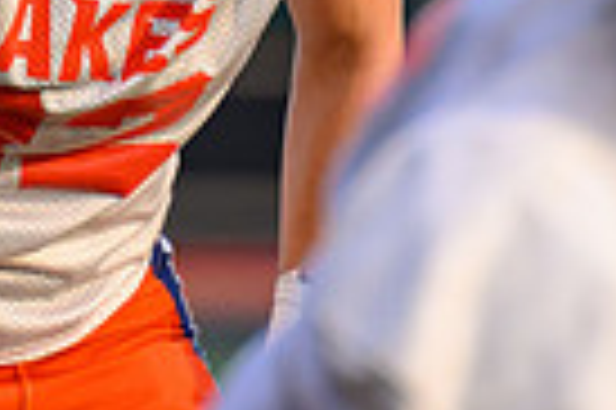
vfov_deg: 0.7
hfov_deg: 1.1
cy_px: -294
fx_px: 33395
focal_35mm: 1954
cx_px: -12
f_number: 4
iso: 640
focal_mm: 280
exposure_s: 1/2000
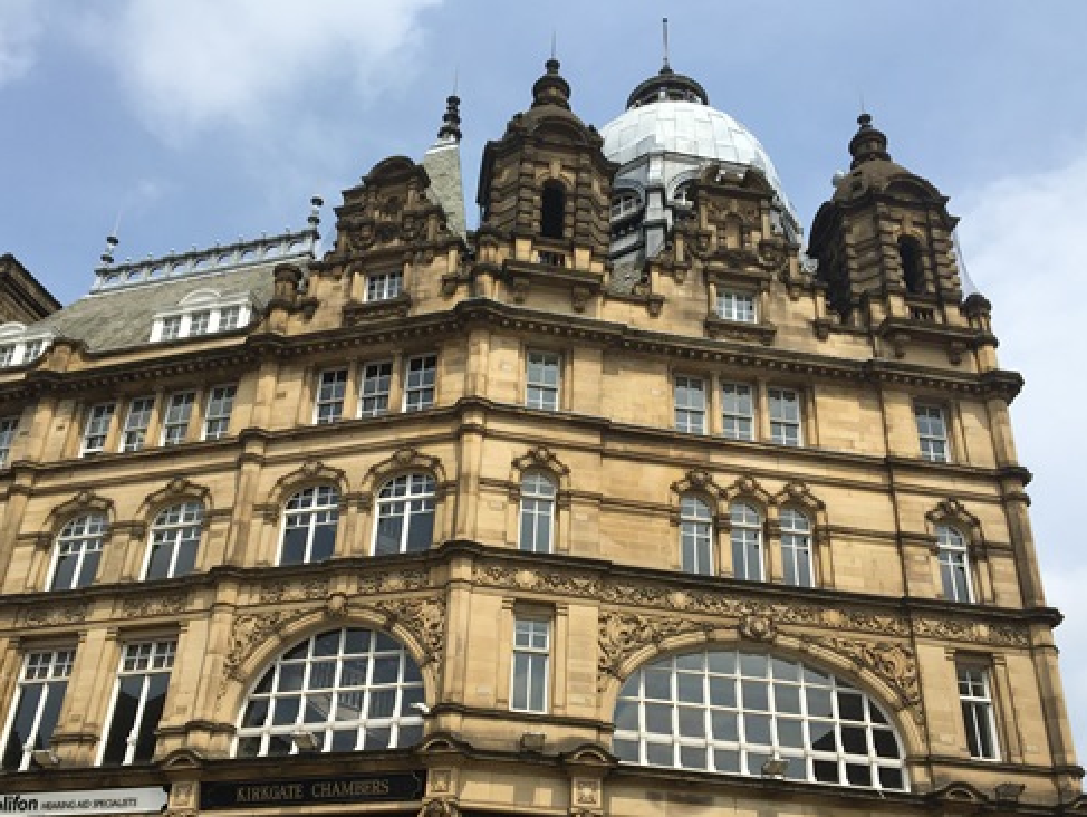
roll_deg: -2.6
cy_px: 502
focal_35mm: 36
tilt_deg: +28.9
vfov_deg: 39.5
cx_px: 528
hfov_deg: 51.3
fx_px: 1131
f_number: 2.2
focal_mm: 4.15
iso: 25
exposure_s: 1/1972
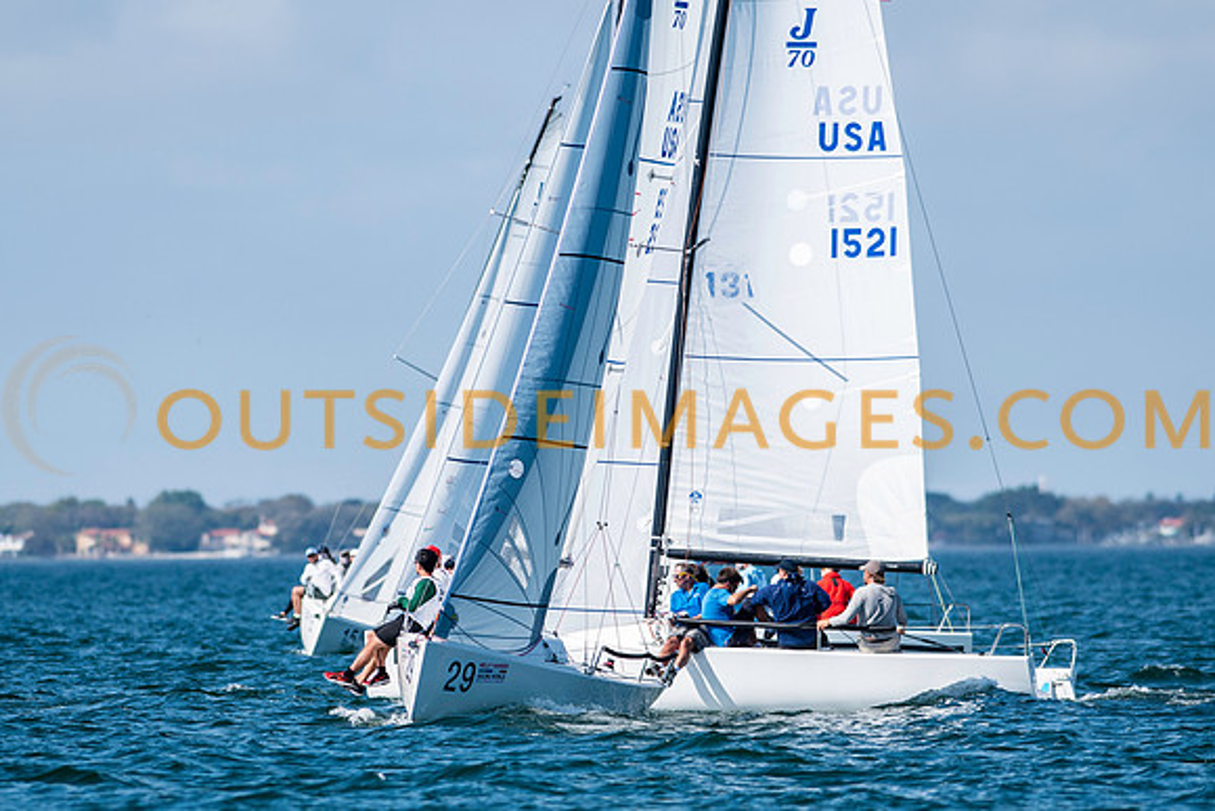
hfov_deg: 3.9
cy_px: 465
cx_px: 519
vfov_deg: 2.6
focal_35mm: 522
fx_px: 17635
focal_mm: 300
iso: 200
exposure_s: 1/2500
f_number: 5
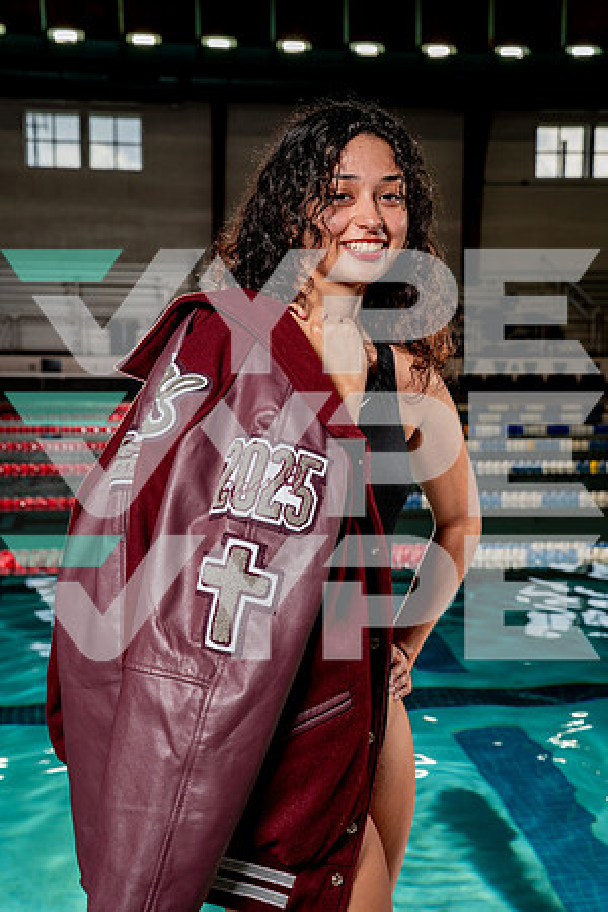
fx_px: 1469
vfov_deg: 34.5
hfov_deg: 23.4
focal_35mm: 58
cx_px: 304
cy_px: 456
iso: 400
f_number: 7.1
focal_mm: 58
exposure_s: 1/250
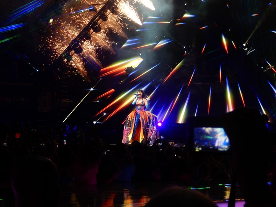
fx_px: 582
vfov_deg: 20.2
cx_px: 138
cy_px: 104
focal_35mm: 73
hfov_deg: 26.7
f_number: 4.9
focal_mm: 13.1
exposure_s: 1/30
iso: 220
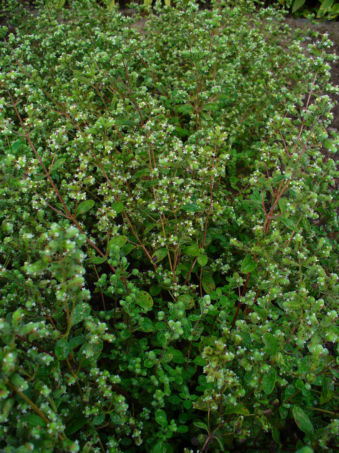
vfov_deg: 50.1
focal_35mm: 37
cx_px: 170
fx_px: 483
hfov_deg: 38.7
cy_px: 226
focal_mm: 6.1
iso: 64
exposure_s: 1/250
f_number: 2.8
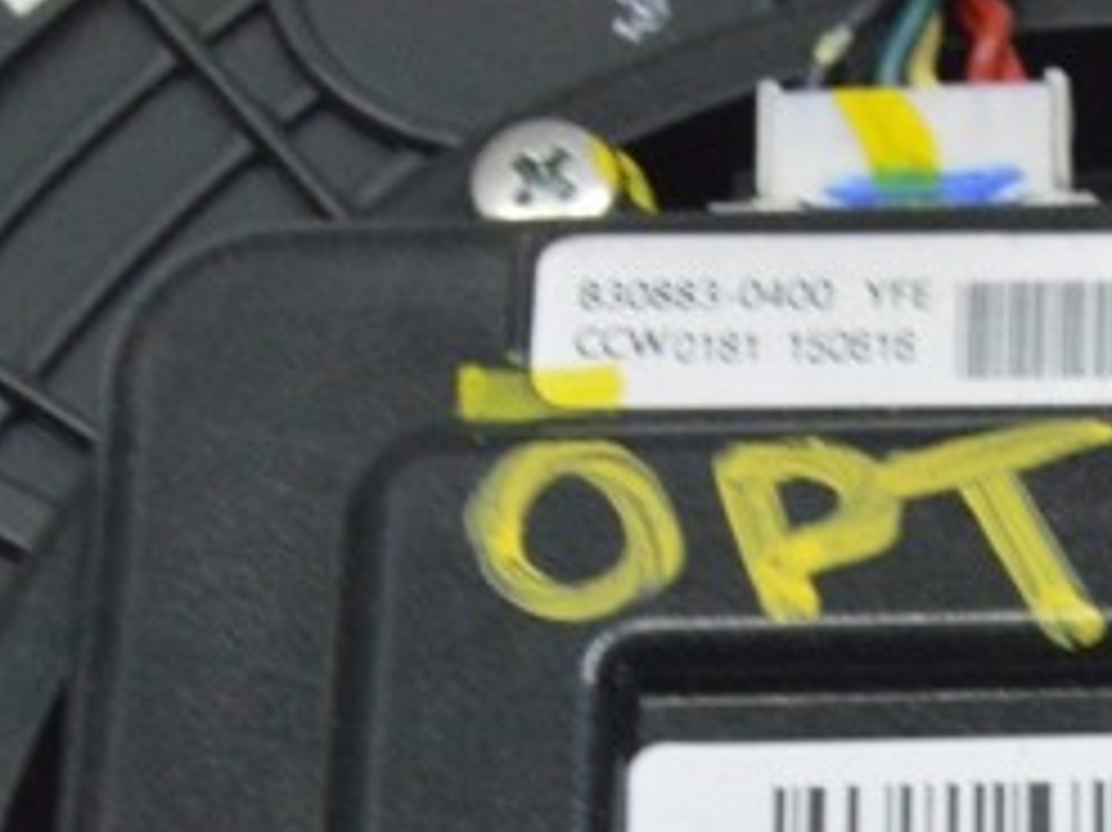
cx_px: 1328
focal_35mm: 157
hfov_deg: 12.3
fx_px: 5041
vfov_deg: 9.3
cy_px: 929
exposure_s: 1/20
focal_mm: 42
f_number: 20
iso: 6400
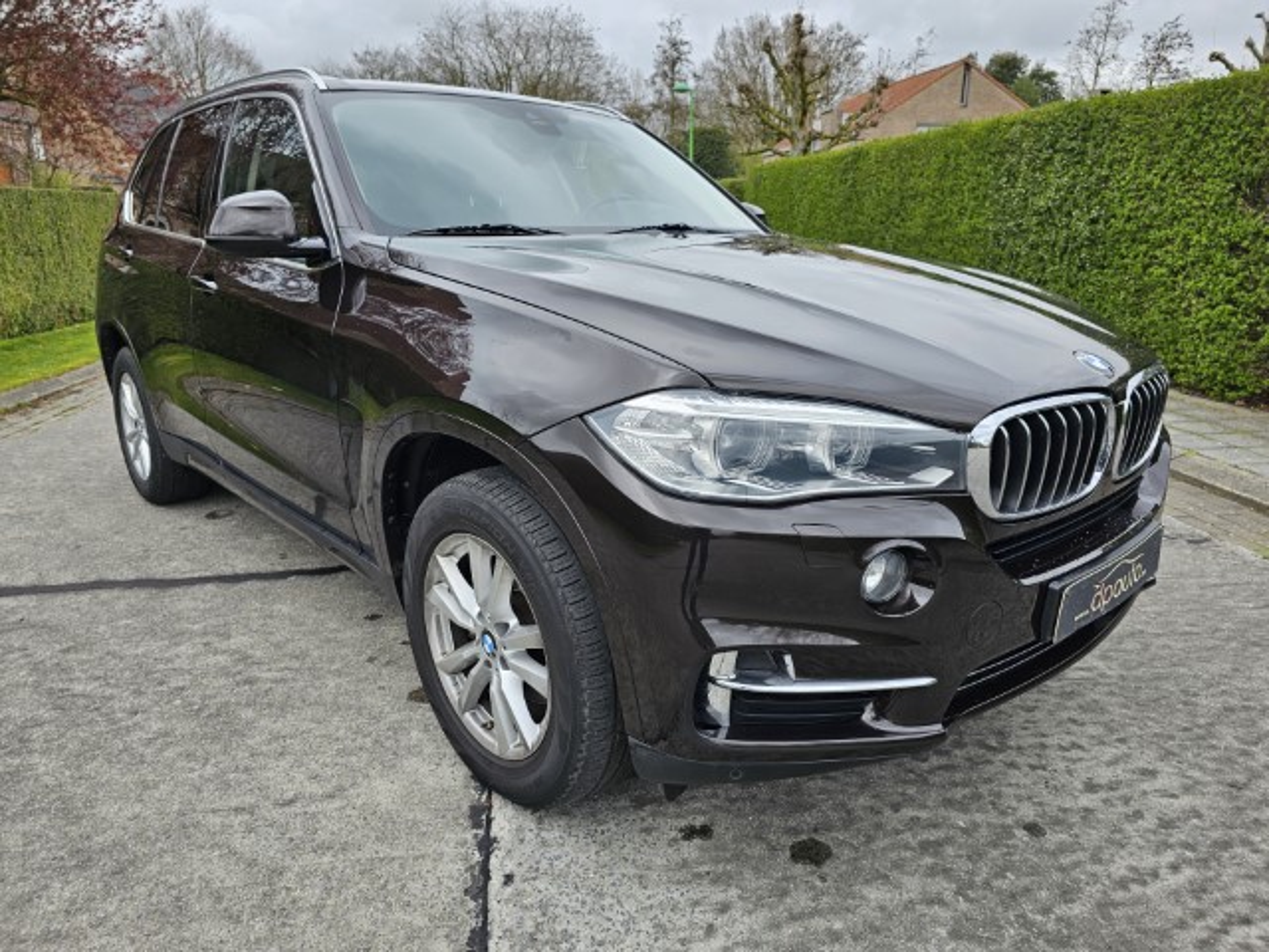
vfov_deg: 58.9
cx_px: 634
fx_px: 843
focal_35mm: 23
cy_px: 476
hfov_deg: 73.9
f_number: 1.7
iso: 10
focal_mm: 6.3
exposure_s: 1/256
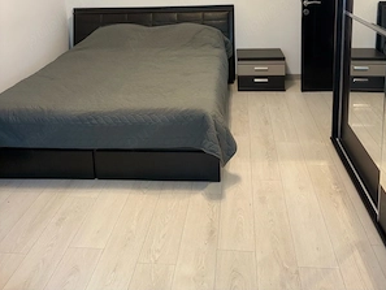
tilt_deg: -10.3
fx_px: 390
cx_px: 194
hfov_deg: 52.6
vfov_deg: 38.1
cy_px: 31
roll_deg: +2.4
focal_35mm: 35
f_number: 1.6
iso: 250
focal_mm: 5.96
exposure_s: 1/60
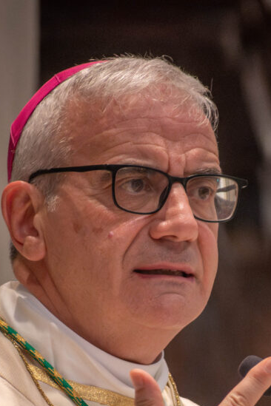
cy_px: 355
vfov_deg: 2.5
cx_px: 153
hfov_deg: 1.6
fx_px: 9484
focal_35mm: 840
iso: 2000
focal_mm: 300
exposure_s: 1/60
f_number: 6.3
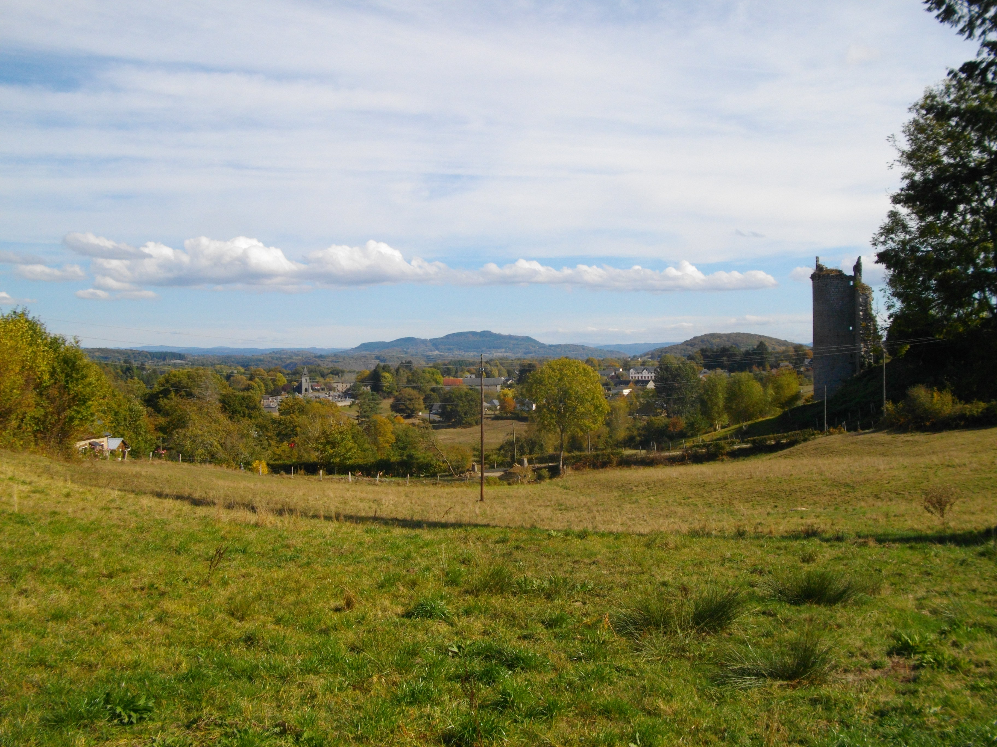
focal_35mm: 39
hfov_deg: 47.9
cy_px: 374
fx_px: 1123
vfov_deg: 36.8
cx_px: 498
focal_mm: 7.1
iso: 100
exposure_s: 1/160
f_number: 9.9
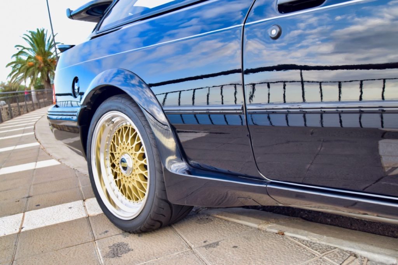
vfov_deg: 39.9
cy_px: 132
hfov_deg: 57.2
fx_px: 365
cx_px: 199
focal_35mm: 33
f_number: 6.3
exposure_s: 1/160
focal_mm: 22
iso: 400
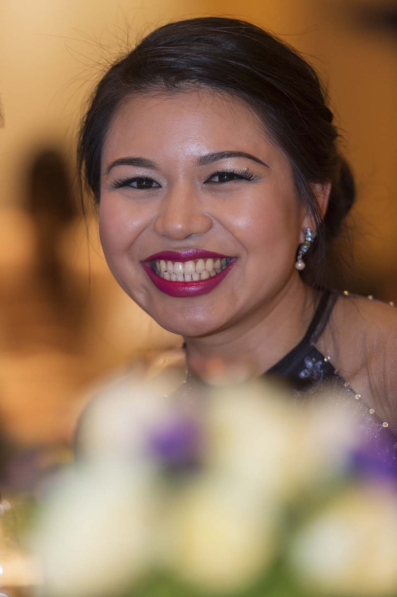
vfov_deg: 11.1
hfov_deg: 7.4
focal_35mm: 185
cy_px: 298
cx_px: 198
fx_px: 3063
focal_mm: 185
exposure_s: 1/125
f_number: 3.5
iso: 1600
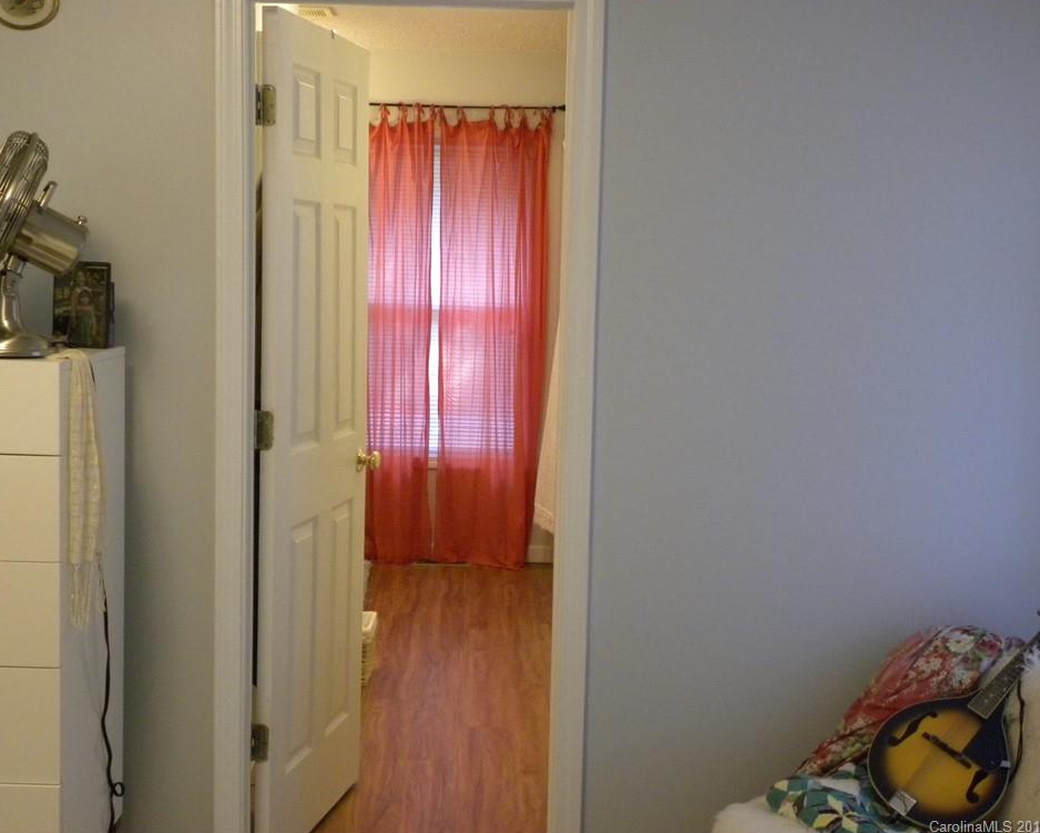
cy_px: 412
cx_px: 489
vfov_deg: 30.9
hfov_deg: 38.0
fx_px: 1509
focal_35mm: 49
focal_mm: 8.2
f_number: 3.2
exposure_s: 1/35.2
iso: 400
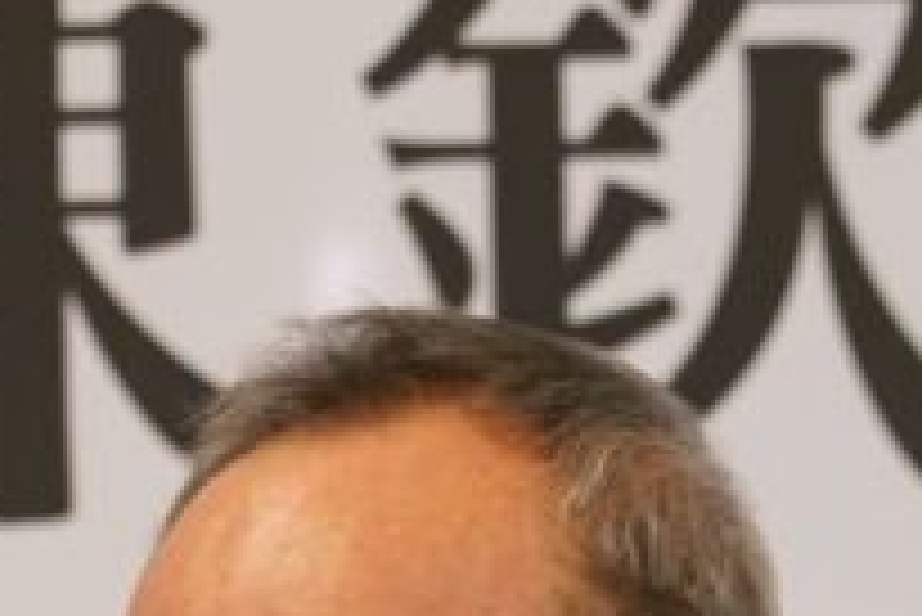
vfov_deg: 2.6
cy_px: 1124
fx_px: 13455
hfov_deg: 3.9
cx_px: 904
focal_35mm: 525
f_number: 4
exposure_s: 1/100
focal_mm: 105
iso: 2000
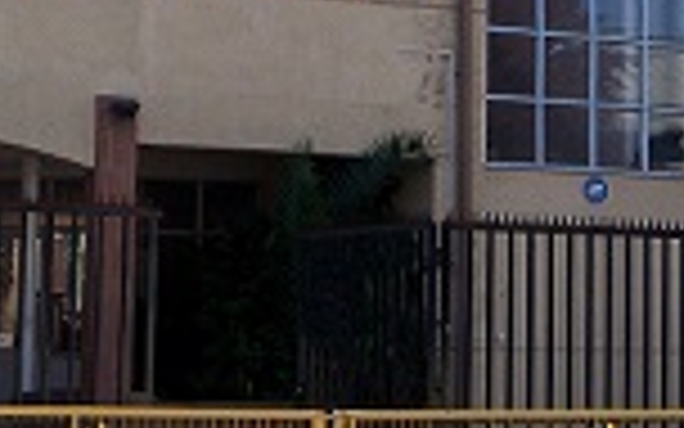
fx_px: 1995
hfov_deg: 19.2
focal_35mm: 107
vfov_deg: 12.2
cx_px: 108
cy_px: 173
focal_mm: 6.2
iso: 80
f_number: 3.5
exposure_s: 1/400
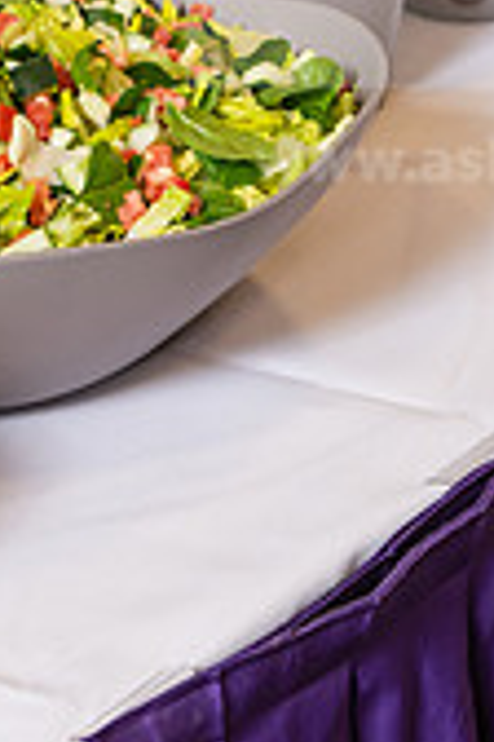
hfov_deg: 7.6
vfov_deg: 11.4
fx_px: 3705
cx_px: 53
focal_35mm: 180
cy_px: 254
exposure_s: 1/80
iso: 400
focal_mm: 52
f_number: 4
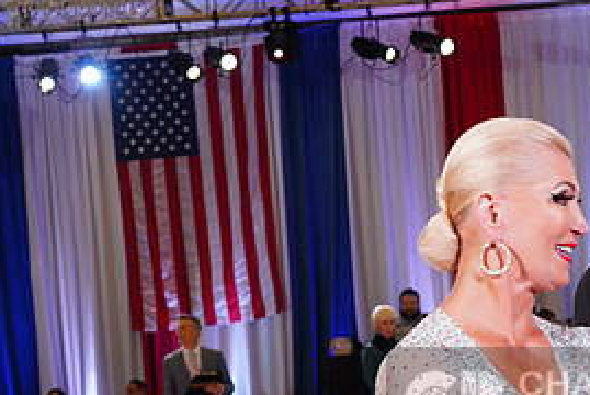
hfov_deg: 17.7
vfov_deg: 12.1
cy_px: 405
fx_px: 1838
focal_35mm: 112
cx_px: 625
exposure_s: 1/160
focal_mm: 52
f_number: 6.3
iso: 1600
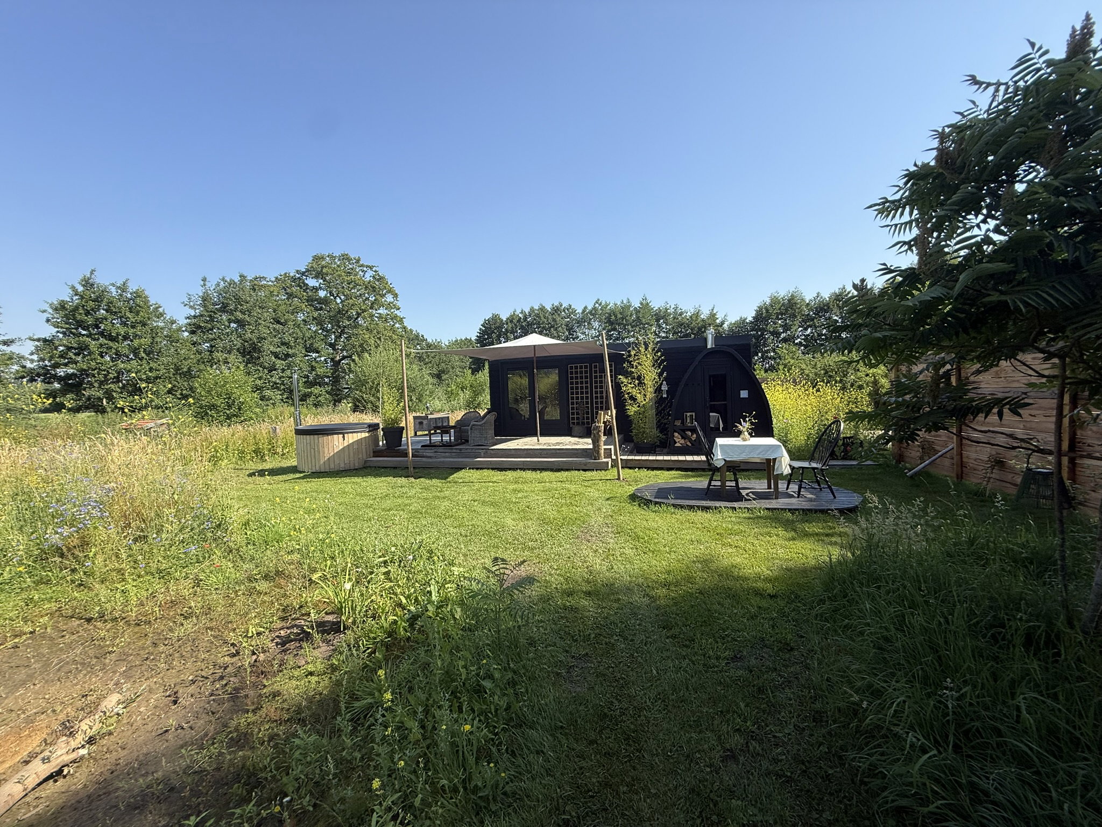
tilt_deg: -4.4
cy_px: 414
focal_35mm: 14
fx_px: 446
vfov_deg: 85.7
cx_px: 551
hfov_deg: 102.1
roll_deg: +1.0
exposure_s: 1/1125
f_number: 2.2
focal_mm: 2.22
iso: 50
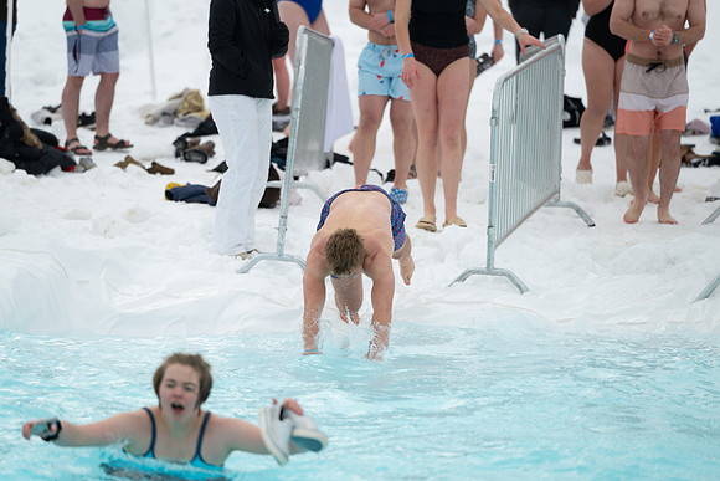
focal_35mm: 180
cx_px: 360
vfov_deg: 7.6
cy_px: 240
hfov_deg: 11.4
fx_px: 3601
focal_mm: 180
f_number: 3.2
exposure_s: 1/800
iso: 64
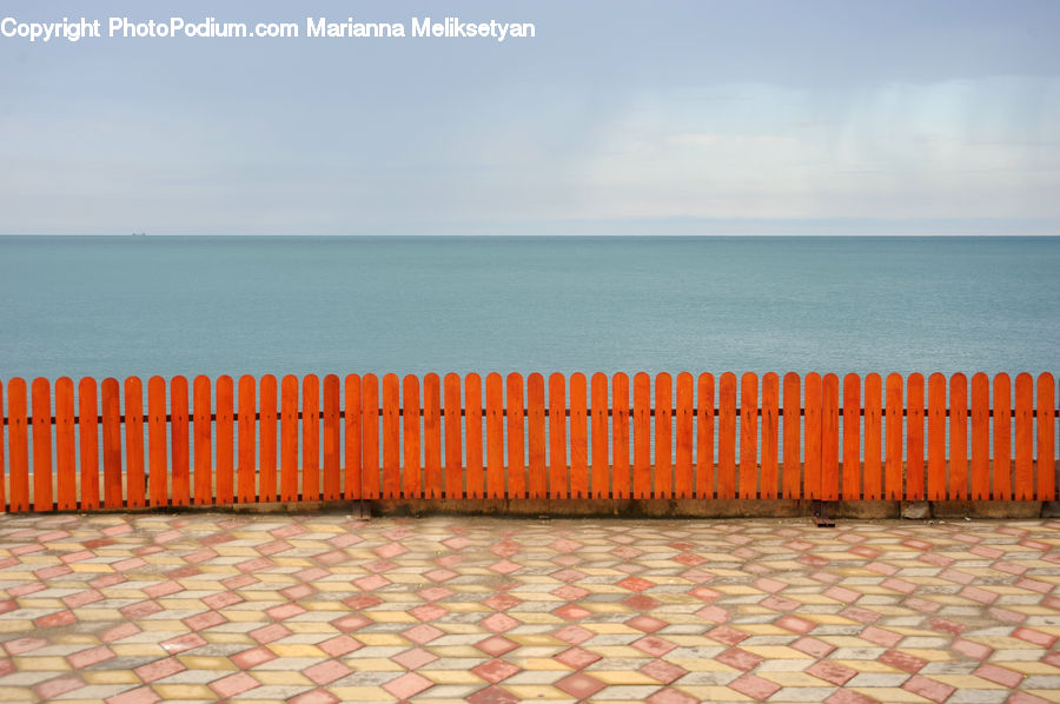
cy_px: 352
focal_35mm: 50
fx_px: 1471
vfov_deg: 26.9
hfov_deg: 39.6
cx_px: 530
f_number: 6.3
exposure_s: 1/160
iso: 200
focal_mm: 50
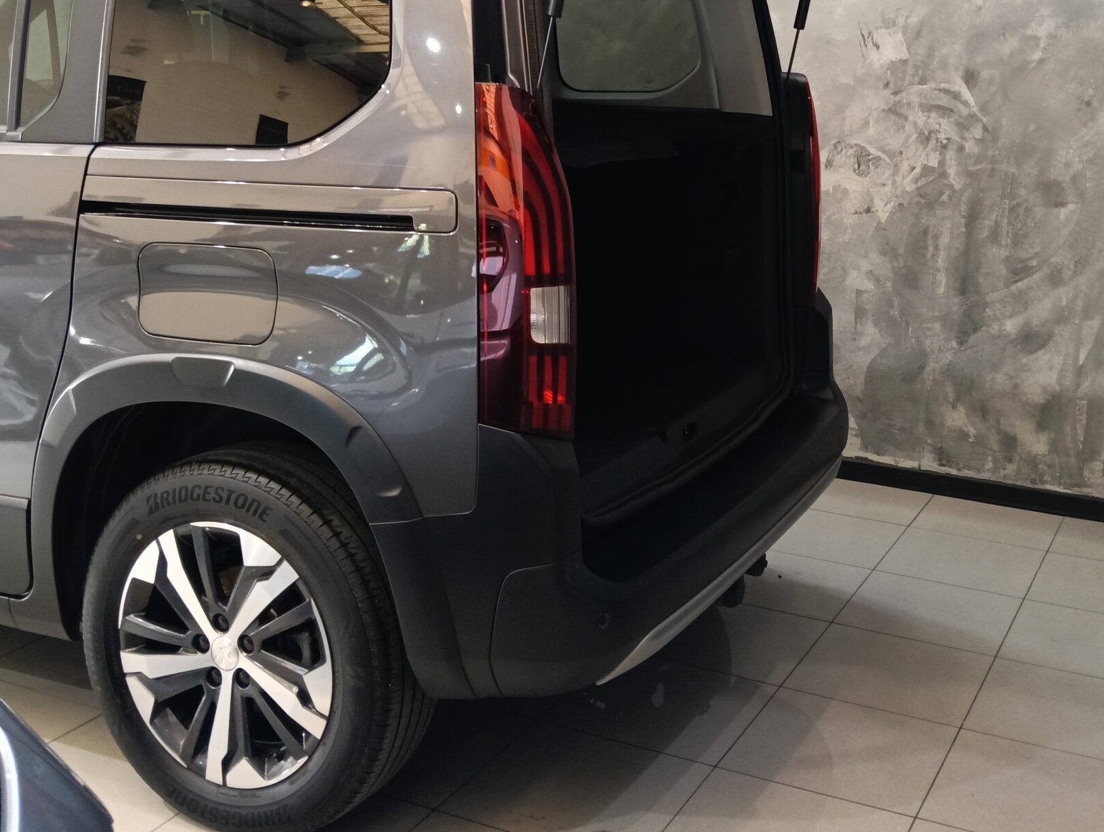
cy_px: 210
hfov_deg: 43.7
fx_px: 1374
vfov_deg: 33.1
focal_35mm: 43
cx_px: 613
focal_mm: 3.98
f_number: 16
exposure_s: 1/33.3
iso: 640
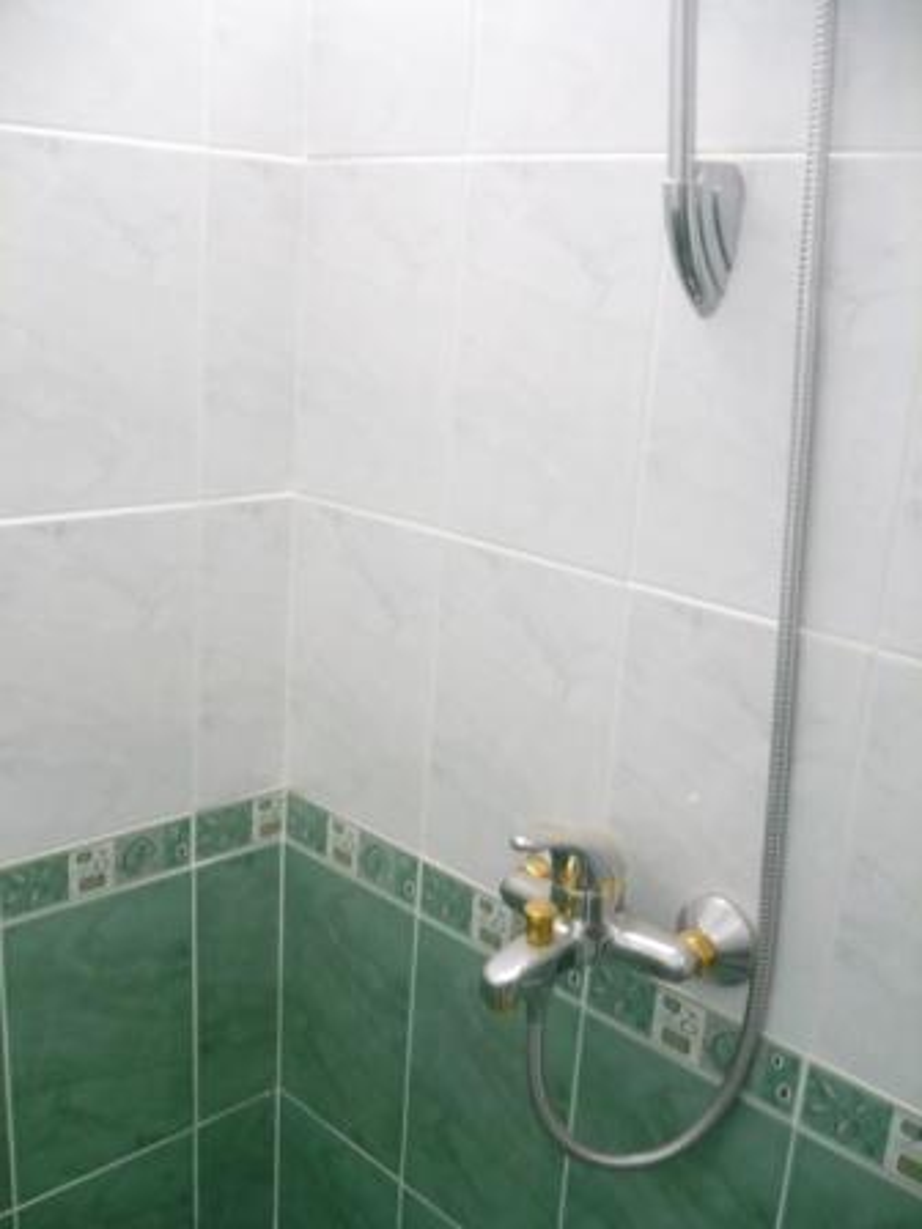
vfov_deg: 52.6
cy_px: 614
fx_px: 1243
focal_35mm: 35
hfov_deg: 40.7
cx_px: 461
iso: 200
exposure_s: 1/8
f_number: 2.8
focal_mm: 5.8
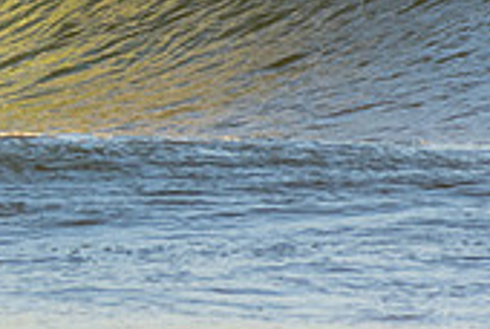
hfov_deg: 0.7
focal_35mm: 2746
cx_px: -334
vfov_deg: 0.5
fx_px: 37441
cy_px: -137
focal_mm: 500
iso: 250
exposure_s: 1/1000
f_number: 5.6
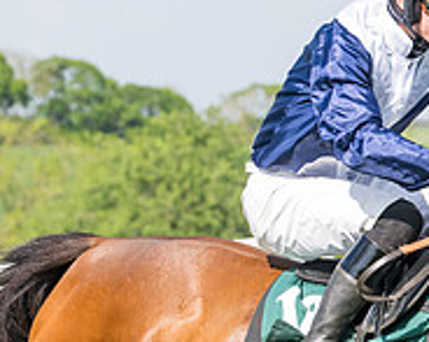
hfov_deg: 4.7
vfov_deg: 3.8
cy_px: 468
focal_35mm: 409
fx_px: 5190
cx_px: 435
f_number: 5
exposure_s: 1/1600
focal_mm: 91
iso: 400
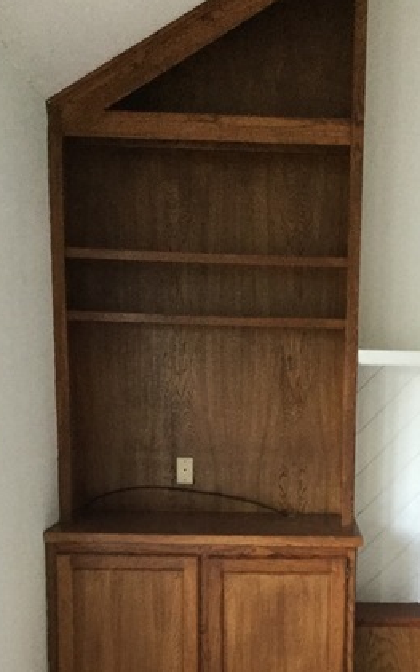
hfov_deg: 24.5
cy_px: 528
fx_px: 953
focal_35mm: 52
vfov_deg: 37.6
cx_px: 326
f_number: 2.4
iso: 200
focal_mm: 3.3
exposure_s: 1/30
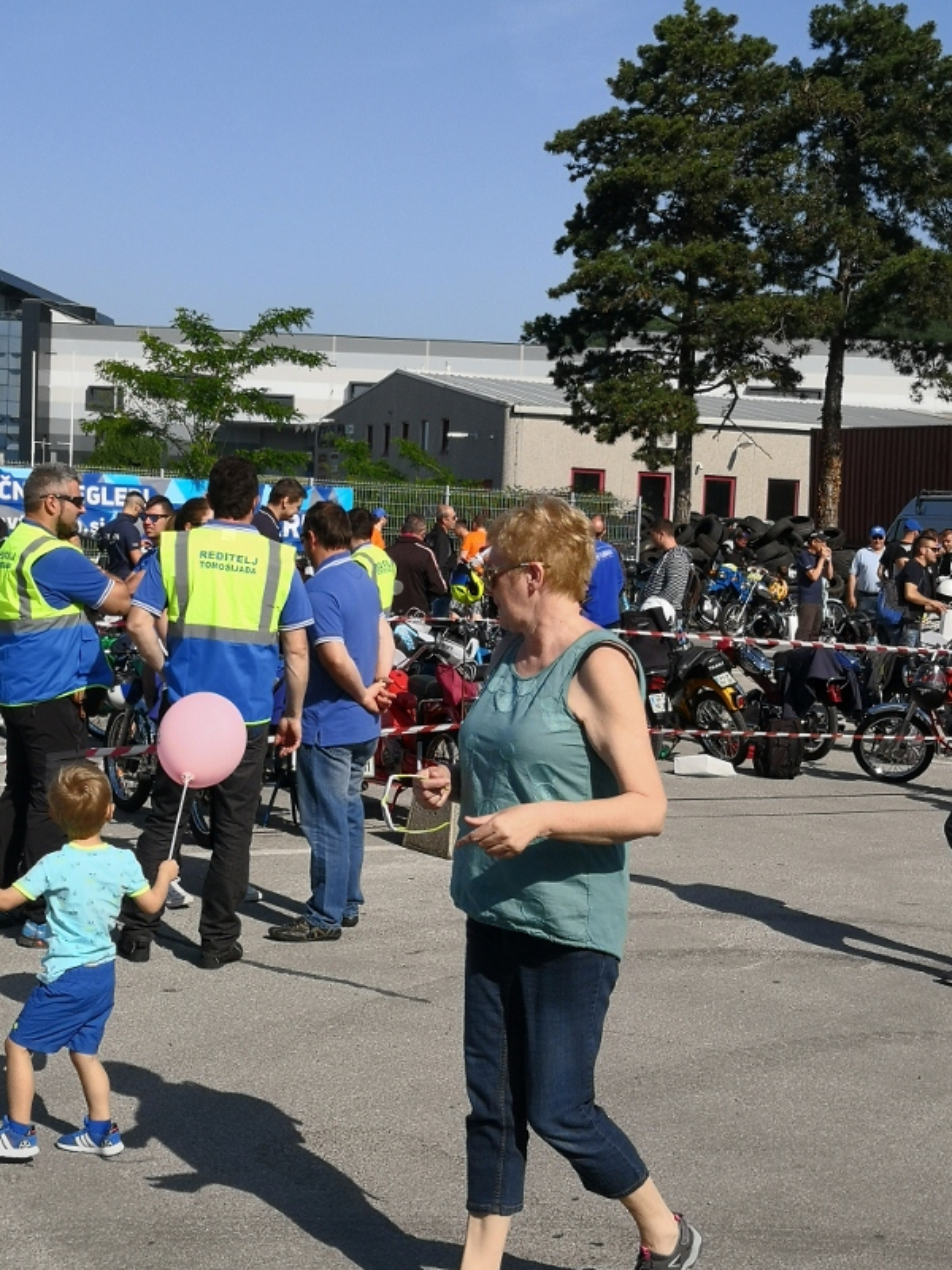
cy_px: 635
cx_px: 476
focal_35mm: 51
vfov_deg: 37.5
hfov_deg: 28.6
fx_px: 1870
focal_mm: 3.95
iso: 50
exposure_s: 1/3115
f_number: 1.6
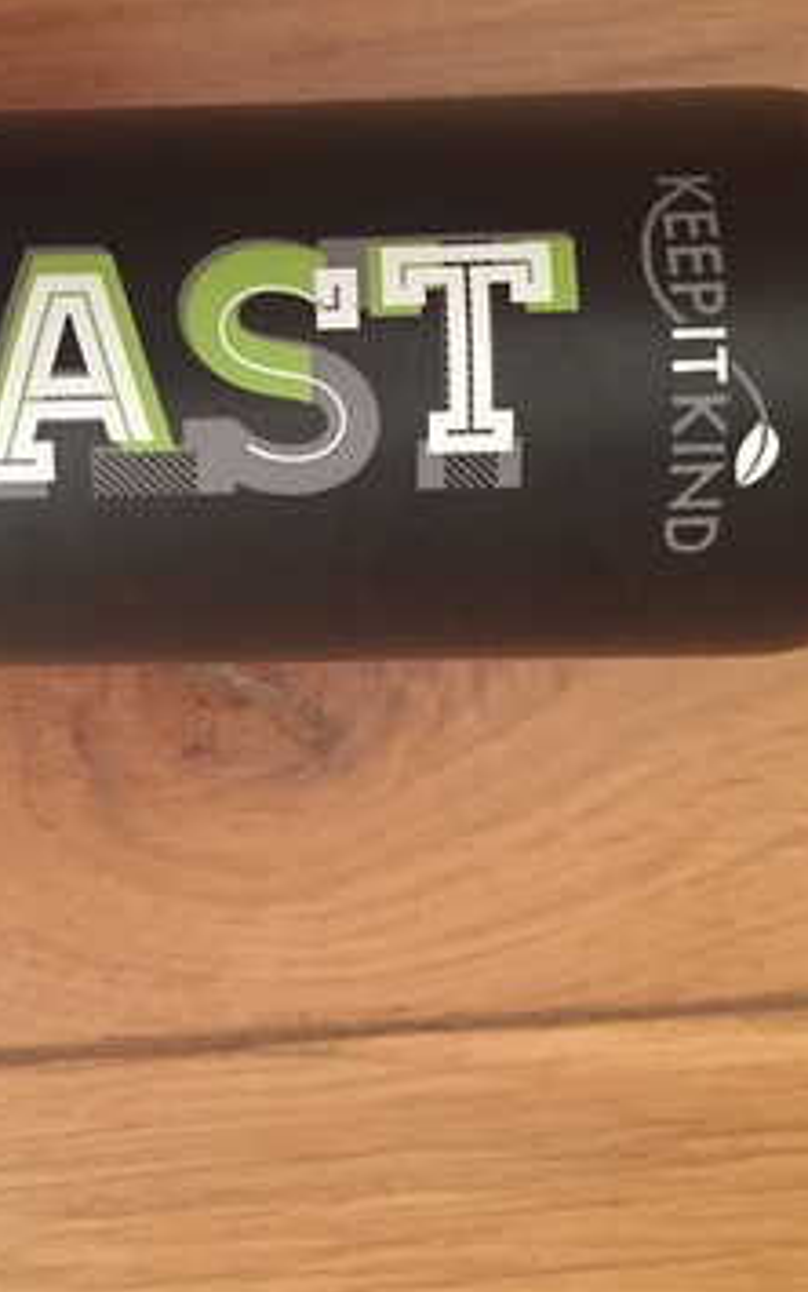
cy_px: 520
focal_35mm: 52
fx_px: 1831
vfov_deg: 38.7
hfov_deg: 24.4
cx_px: 138
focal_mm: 4.15
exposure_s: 1/17
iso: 640
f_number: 2.2
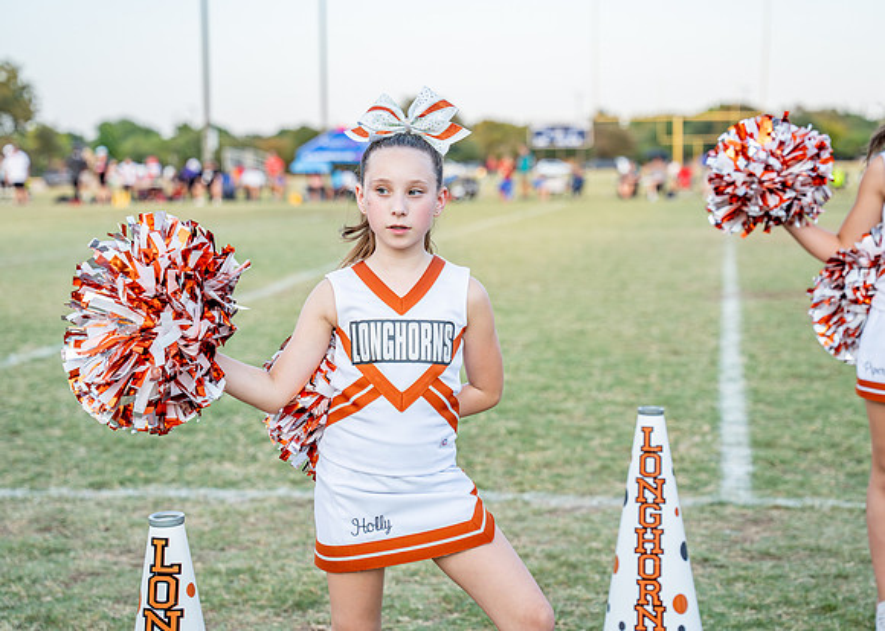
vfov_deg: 19.0
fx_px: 1882
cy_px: 300
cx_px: 455
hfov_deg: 26.5
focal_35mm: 75
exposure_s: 1/800
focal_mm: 60.3
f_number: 2.8
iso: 200
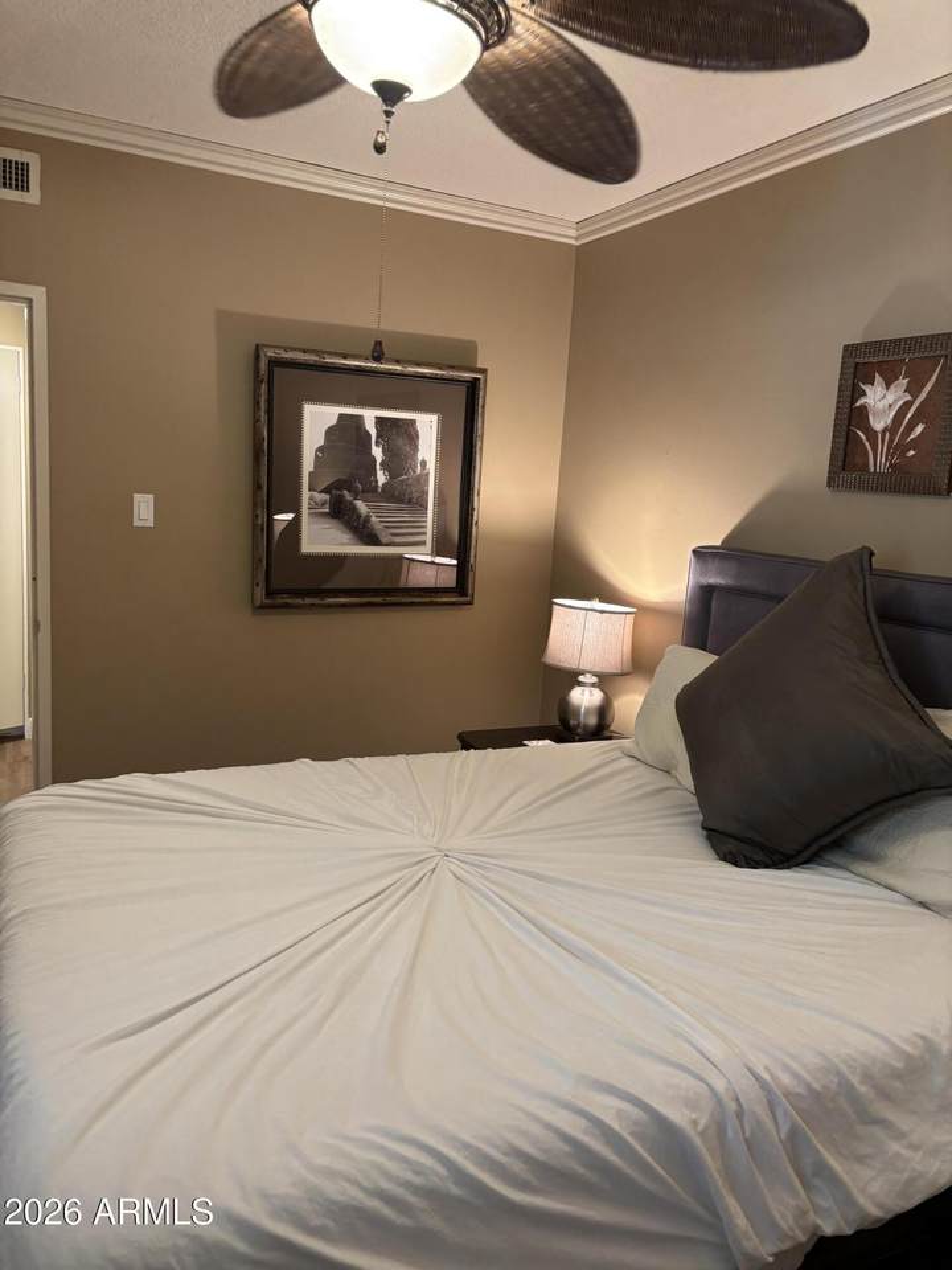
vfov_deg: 67.3
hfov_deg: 53.1
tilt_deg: -10.7
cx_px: 476
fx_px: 953
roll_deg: -3.5
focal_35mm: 26
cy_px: 635
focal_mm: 5.96
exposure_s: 1/60
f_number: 1.6
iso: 200
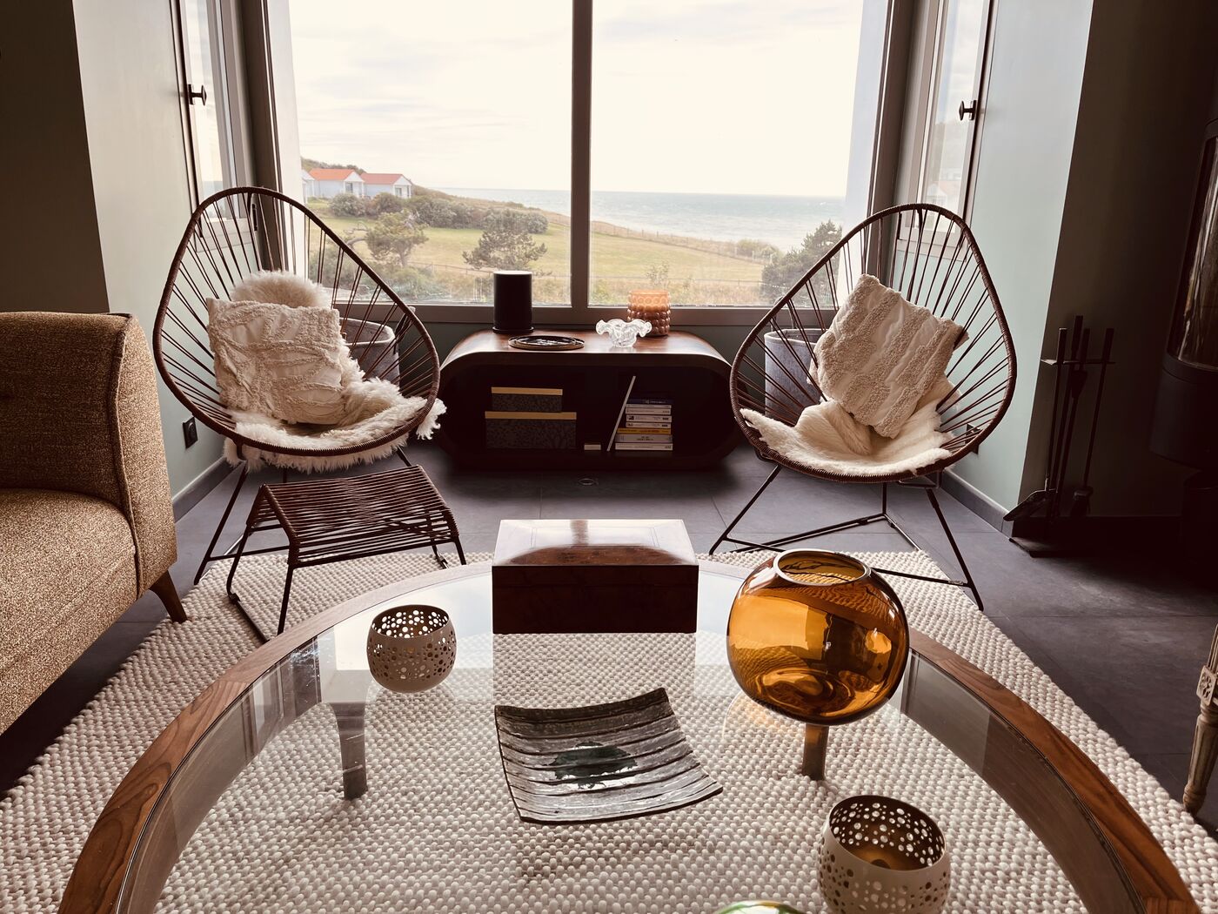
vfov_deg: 53.1
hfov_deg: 67.3
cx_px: 609
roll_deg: -0.9
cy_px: 457
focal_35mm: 26
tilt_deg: -16.9
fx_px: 915
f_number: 1.6
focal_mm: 5.1
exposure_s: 1/121
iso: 32
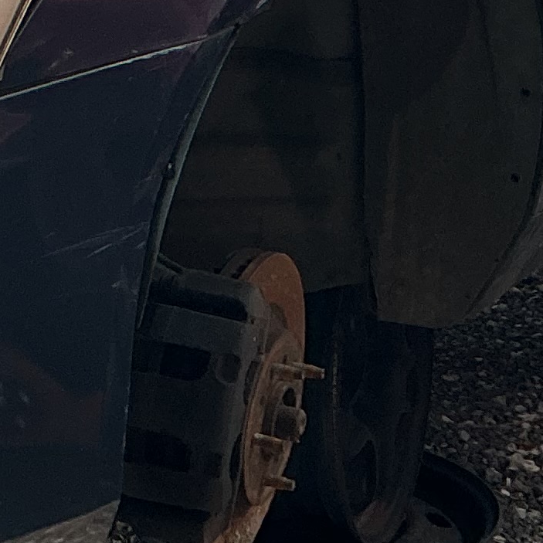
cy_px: 151
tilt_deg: -16.5
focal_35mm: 147
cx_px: -13
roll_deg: -0.2
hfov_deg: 11.7
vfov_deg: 11.9
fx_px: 2609
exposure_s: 1/599
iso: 25
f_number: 1.8
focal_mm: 3
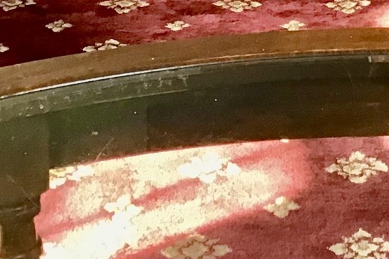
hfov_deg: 16.3
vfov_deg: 9.6
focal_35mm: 124
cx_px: 371
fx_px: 1339
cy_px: -391
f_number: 2.4
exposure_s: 1/30
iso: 100
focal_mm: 3.3
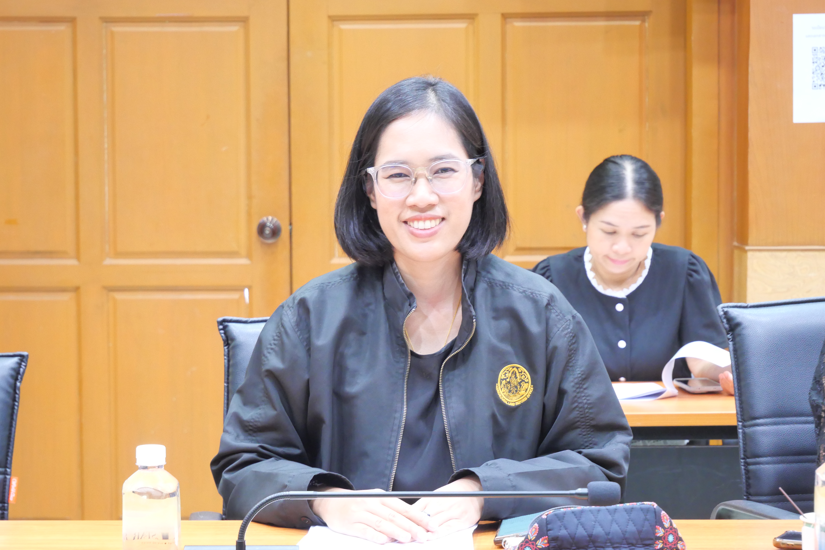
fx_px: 2062
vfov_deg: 15.2
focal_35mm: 90
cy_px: 272
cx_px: 414
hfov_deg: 22.6
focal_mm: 43
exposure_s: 1/6
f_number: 5.6
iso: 2000
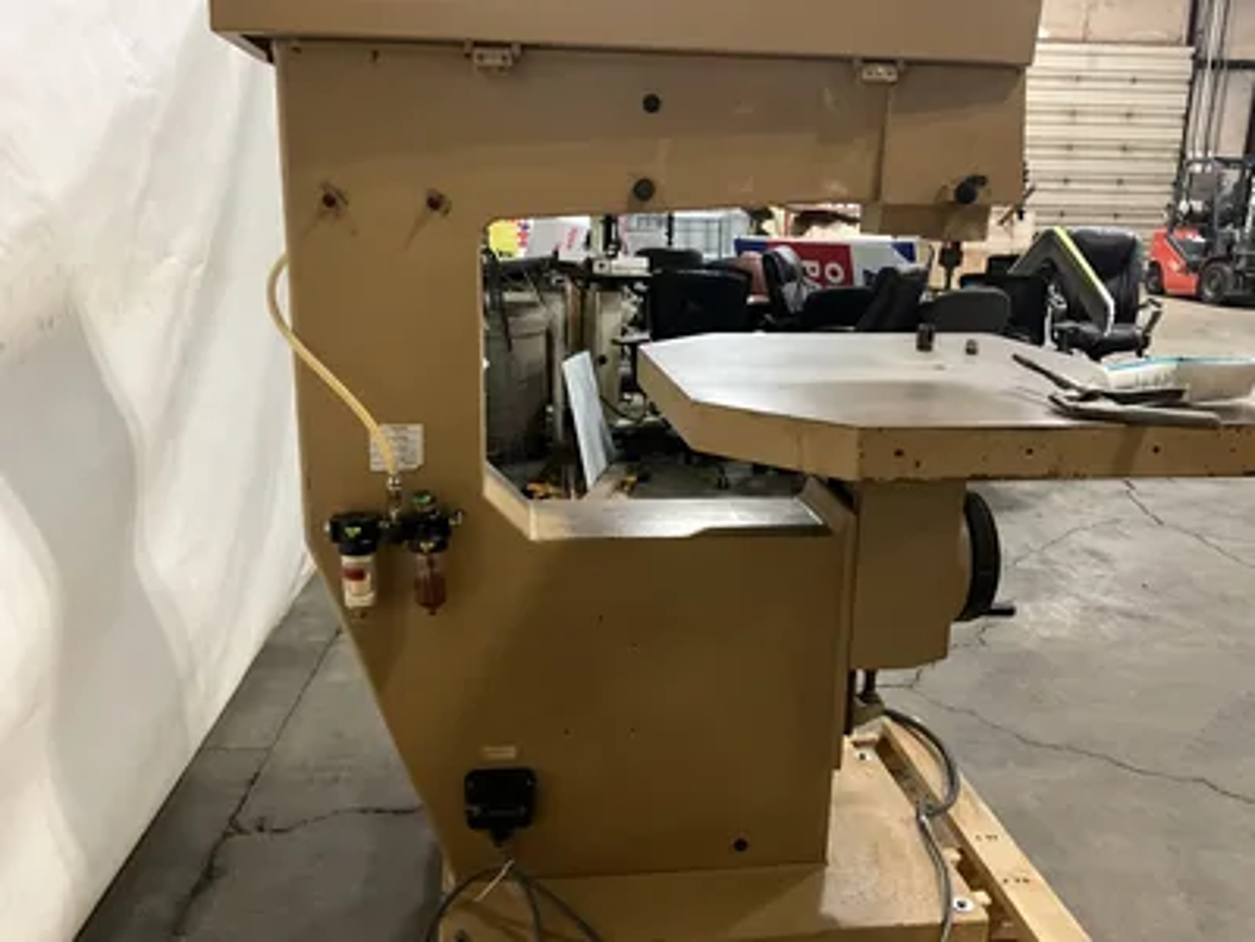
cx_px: 628
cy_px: 471
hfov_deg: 61.7
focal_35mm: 29
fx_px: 1051
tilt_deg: -15.2
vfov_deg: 48.2
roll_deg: -1.5
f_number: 1.8
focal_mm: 3
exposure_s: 1/33
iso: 320
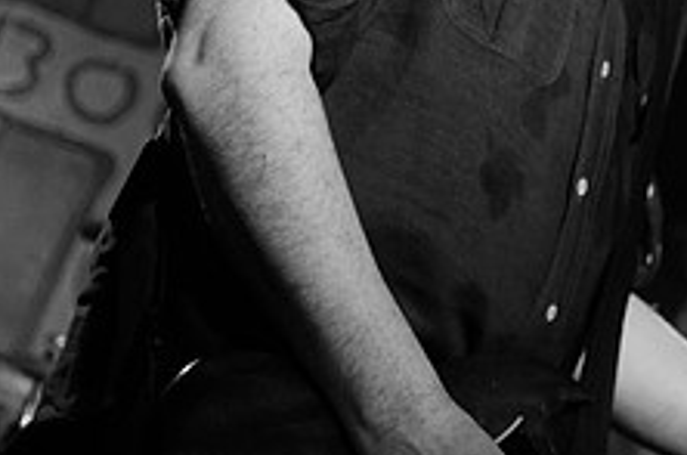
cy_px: 31
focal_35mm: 188
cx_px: 758
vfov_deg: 7.2
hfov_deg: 10.8
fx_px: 3580
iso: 1600
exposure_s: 1/80
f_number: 3.8
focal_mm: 48
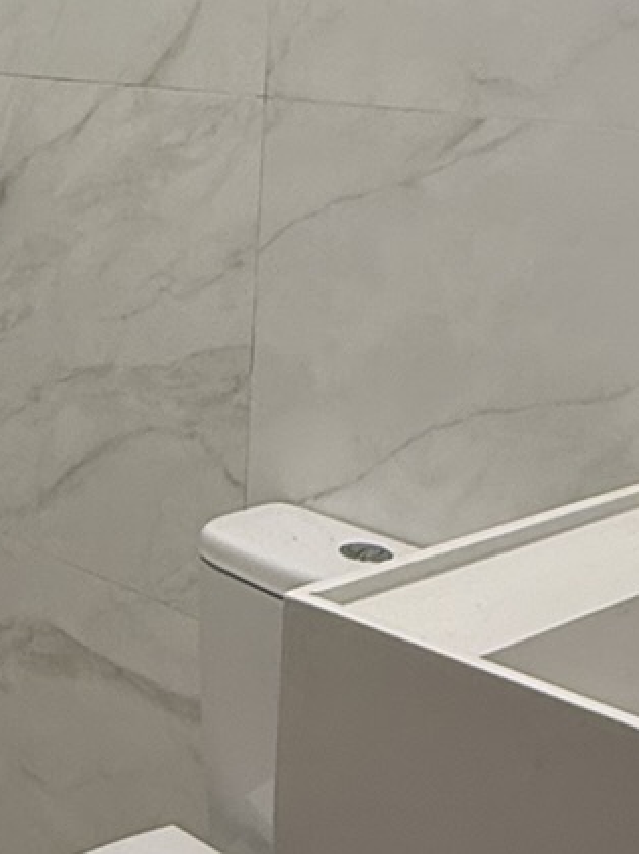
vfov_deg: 28.3
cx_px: -14
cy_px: 241
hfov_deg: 20.8
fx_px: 1675
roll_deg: -1.3
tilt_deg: -7.4
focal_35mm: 68
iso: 100
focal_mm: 2.22
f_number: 2.2
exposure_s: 1/120
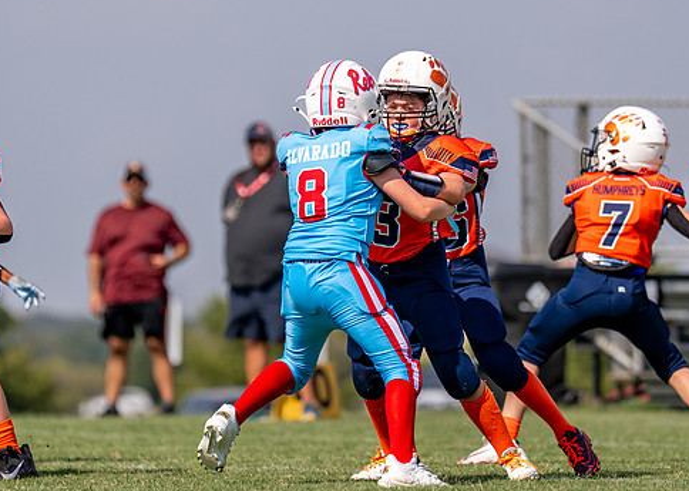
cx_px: 362
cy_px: 182
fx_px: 9152
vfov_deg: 3.1
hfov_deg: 4.3
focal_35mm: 468
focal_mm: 200
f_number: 2.8
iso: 125
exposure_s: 1/3200
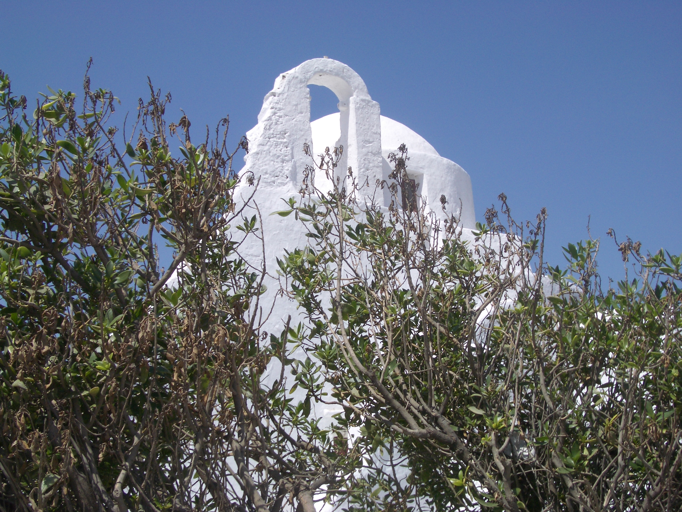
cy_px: 256
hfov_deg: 38.9
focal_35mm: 49
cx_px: 341
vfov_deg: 29.7
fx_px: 965
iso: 50
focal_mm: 8.2
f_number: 5
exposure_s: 1/640
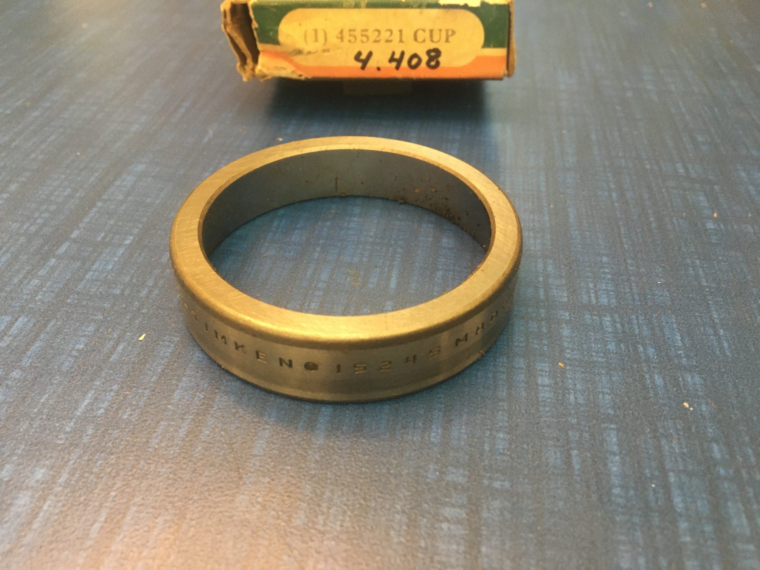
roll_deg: +0.1
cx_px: 380
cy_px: 285
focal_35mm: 29
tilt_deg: -40.2
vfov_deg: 48.2
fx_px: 637
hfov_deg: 61.7
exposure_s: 1/30
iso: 125
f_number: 2.2
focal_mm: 4.15
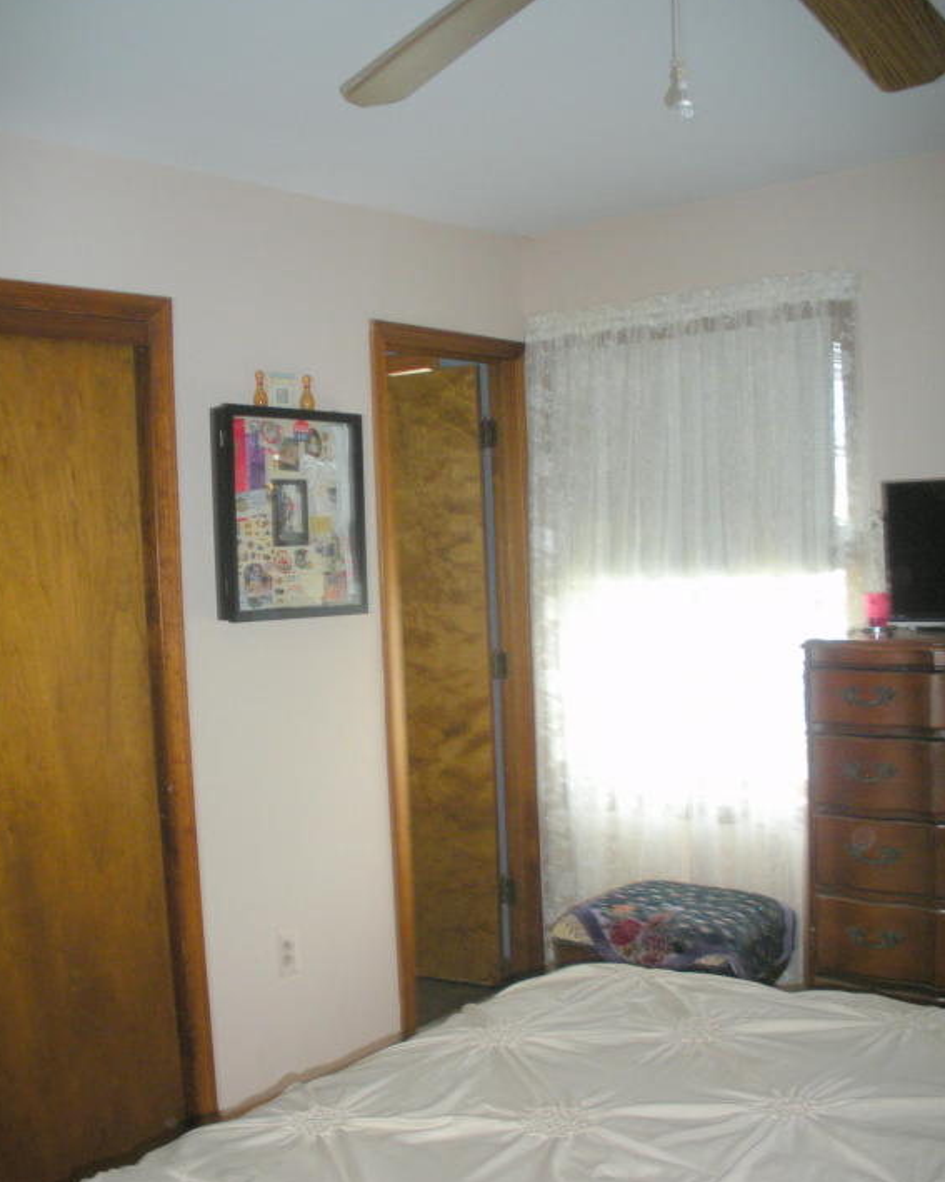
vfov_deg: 49.1
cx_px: 468
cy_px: 630
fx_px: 1294
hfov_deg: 40.1
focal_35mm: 37
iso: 200
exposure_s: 1/33.1
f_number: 3.5
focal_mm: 6.3
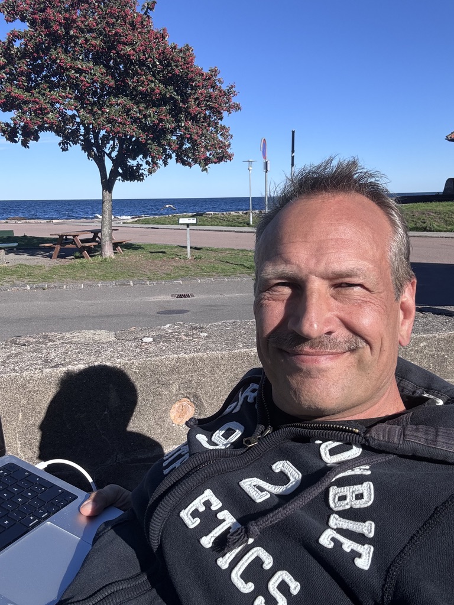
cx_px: 227
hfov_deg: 46.8
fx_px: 525
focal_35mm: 30
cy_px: 302
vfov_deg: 60.0
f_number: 1.9
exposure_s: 1/1497
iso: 32
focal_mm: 2.69
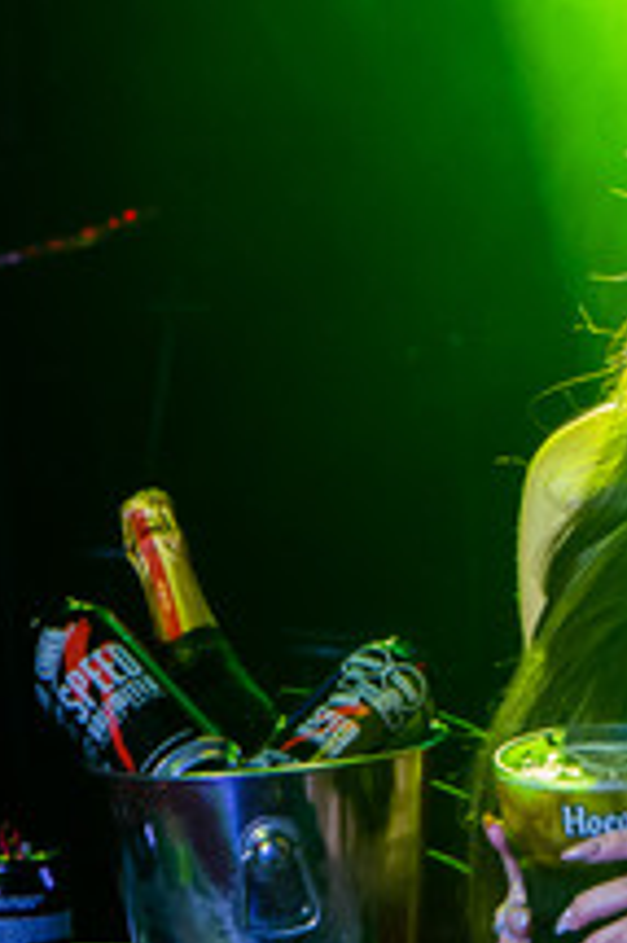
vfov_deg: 6.6
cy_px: 382
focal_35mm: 313
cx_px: 899
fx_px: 8190
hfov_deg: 4.4
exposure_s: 1/50
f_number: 4.5
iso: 1250
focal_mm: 70
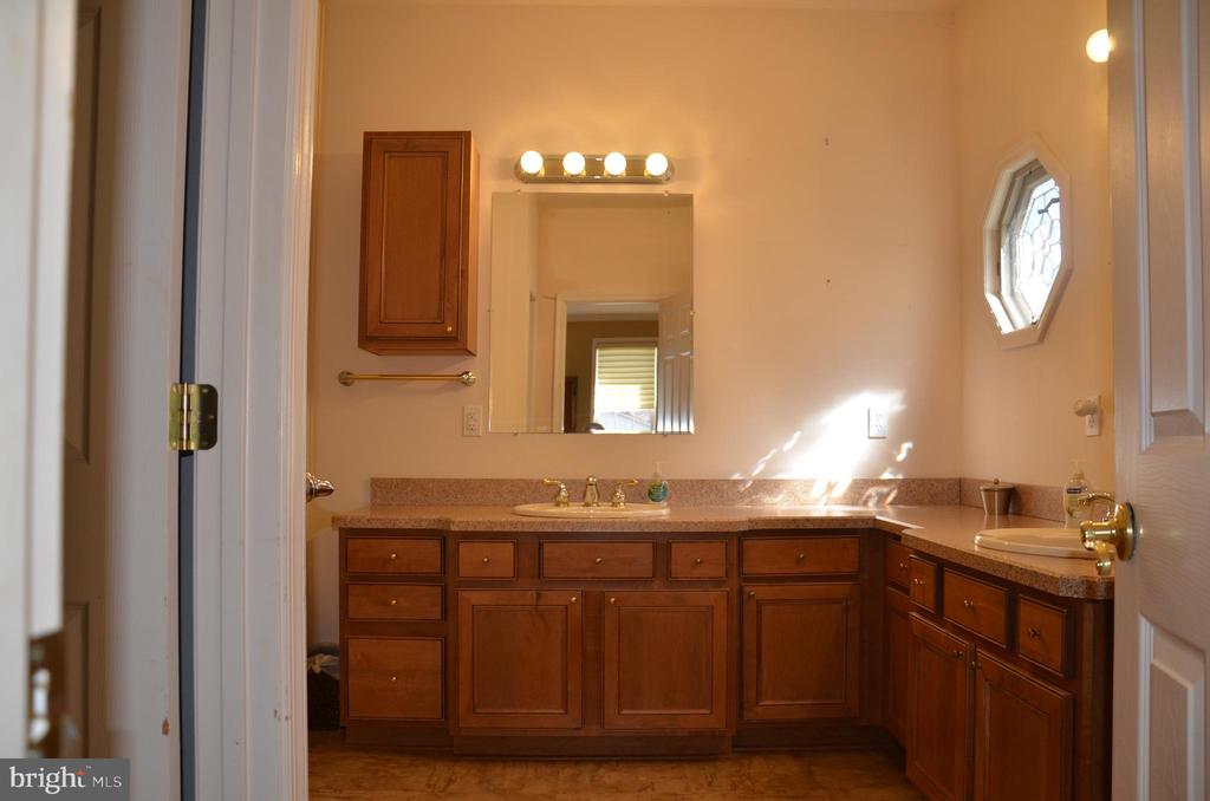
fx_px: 906
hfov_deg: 67.5
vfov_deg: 47.7
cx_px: 605
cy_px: 400
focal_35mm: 27
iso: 320
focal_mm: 18
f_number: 3.5
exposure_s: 1/125
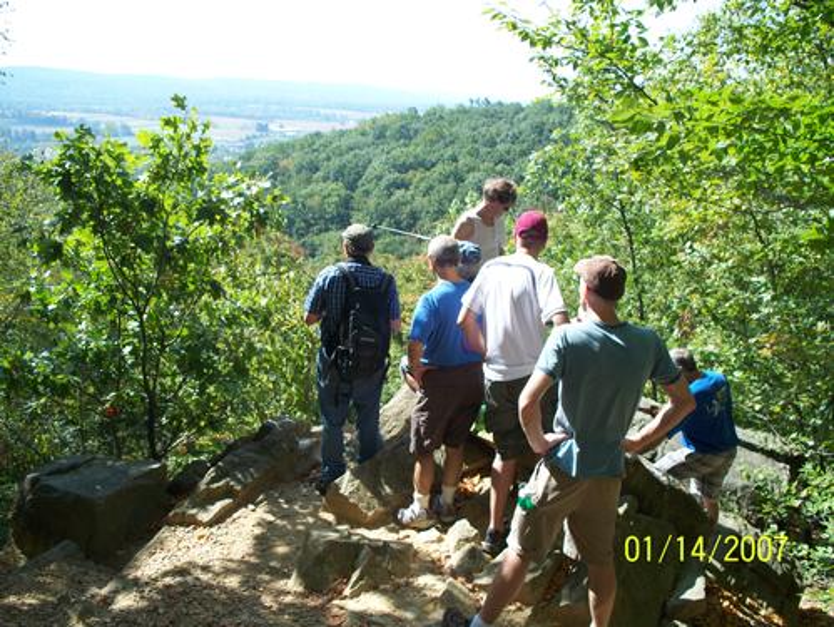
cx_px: 417
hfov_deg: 51.3
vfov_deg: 39.7
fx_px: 868
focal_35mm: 36
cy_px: 314
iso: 64
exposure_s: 1/400
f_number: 2.8
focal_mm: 7.54
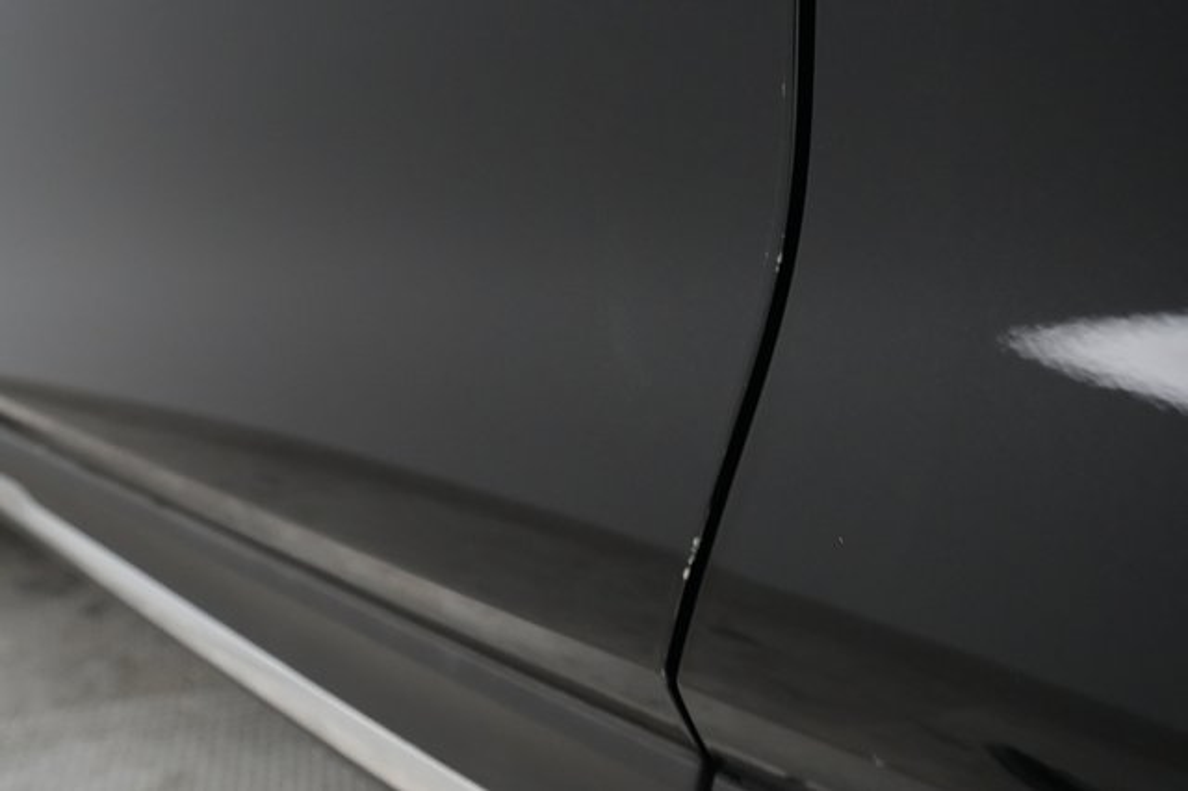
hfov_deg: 65.5
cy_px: 396
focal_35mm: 28
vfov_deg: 46.4
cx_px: 594
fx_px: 923
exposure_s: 1/100
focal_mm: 28
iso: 8000
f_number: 5.6
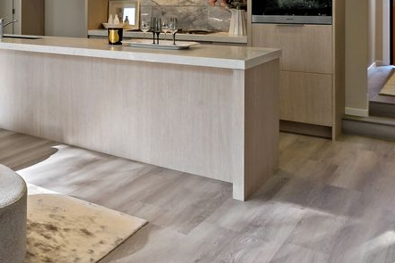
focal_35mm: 43
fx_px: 475
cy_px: 7
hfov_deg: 34.0
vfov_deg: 29.2
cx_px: -105
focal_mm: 14.8
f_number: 8
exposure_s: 1/250
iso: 800
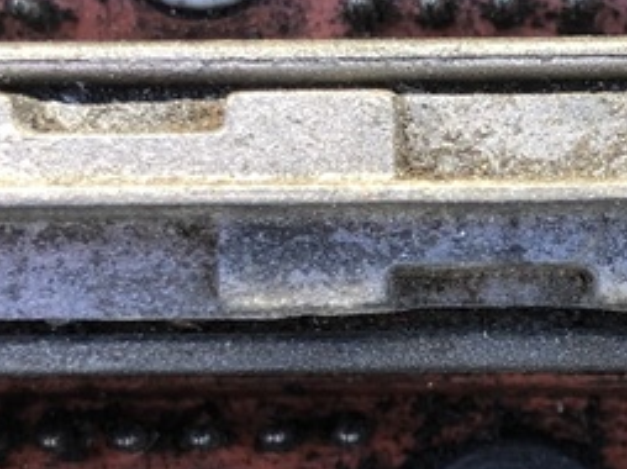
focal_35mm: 113
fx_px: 2045
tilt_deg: -87.7
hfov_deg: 17.2
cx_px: 558
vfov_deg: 13.1
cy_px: 333
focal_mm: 4
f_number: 1.8
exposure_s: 1/40
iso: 25
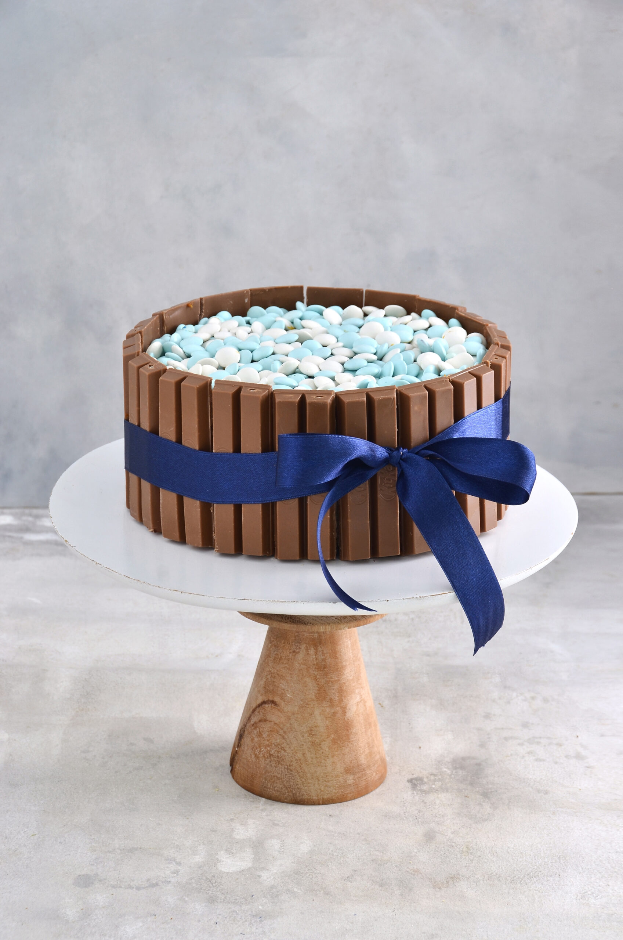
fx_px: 2932
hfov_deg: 12.1
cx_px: 312
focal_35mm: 112
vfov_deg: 18.2
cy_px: 470
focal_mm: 75
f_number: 11
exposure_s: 1/60
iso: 125
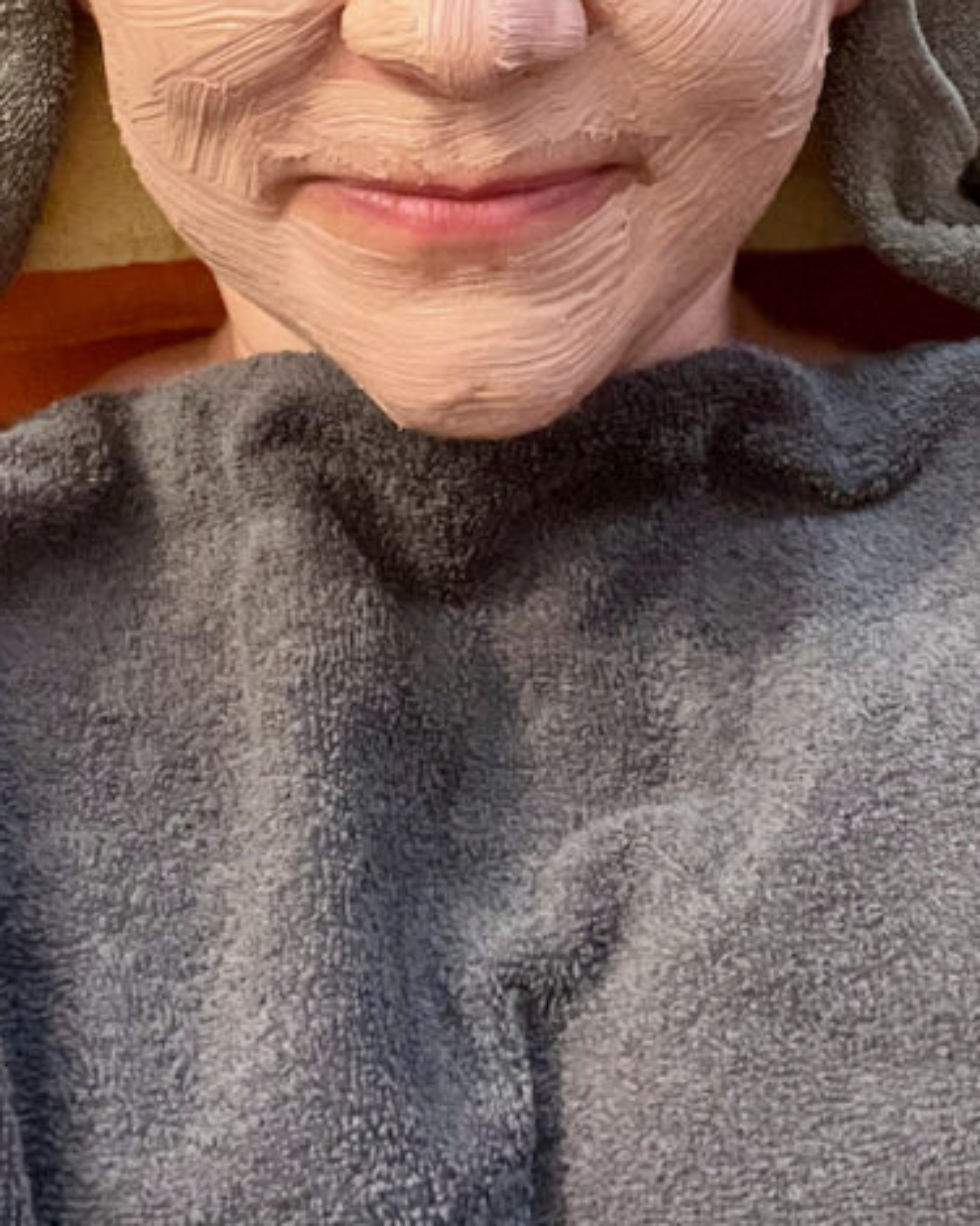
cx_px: 510
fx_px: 2321
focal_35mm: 64
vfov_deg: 27.7
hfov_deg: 23.8
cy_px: -26
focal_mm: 2.71
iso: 320
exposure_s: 1/25
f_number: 2.2
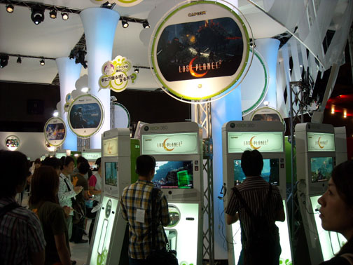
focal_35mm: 35
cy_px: 132
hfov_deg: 52.6
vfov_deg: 40.7
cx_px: 176
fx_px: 357
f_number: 2.8
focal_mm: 5.7
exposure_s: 1/30
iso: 64
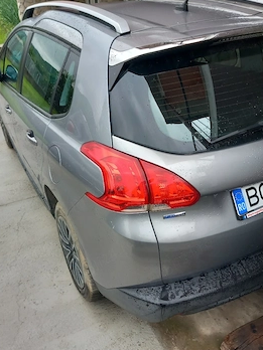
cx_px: 122
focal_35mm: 31
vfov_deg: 58.2
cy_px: 196
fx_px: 314
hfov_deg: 45.4
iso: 40
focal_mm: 4
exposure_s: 1/50
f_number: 1.8
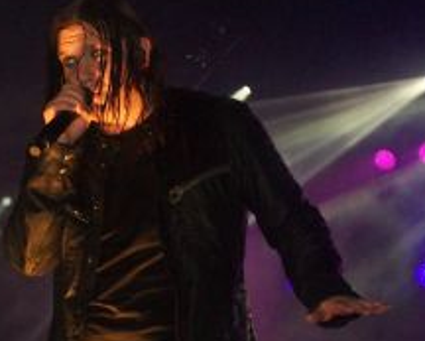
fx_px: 1711
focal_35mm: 136
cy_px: 197
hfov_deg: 14.1
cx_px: 118
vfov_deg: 11.4
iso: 160
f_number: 3.8
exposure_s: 1/100
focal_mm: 11.6
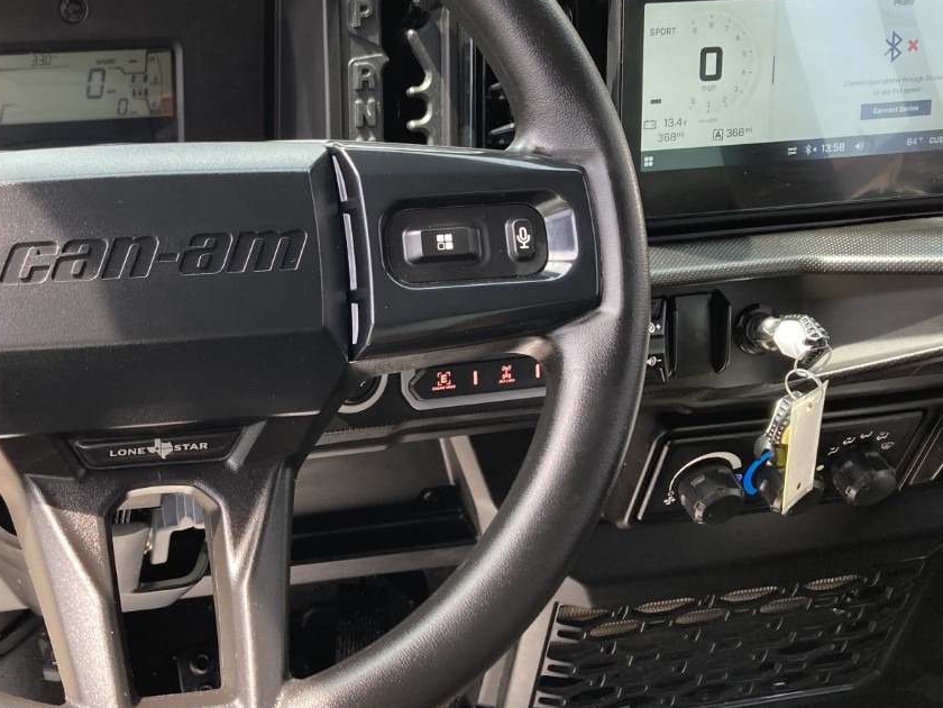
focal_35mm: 48
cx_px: 240
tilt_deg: -41.0
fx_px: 1308
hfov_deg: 38.7
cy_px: 375
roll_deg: -0.2
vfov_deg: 30.3
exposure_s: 1/121
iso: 40
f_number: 1.8
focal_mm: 3.99
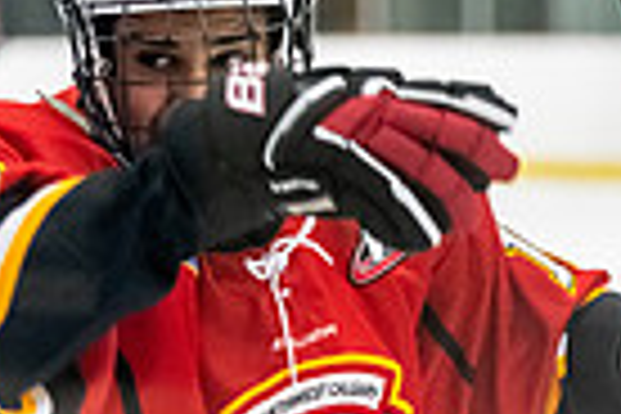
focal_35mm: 428
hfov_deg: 4.8
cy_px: 853
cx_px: 522
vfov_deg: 3.2
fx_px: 7382
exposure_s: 1/800
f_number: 2.8
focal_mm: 102
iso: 3200
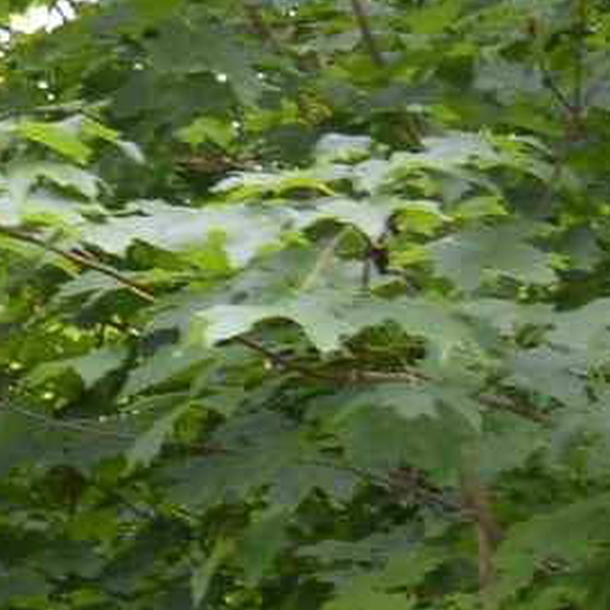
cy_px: 1401
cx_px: 1347
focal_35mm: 261
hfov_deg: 6.5
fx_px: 5204
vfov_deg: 6.4
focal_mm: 18
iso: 250
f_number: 5.6
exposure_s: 1/125
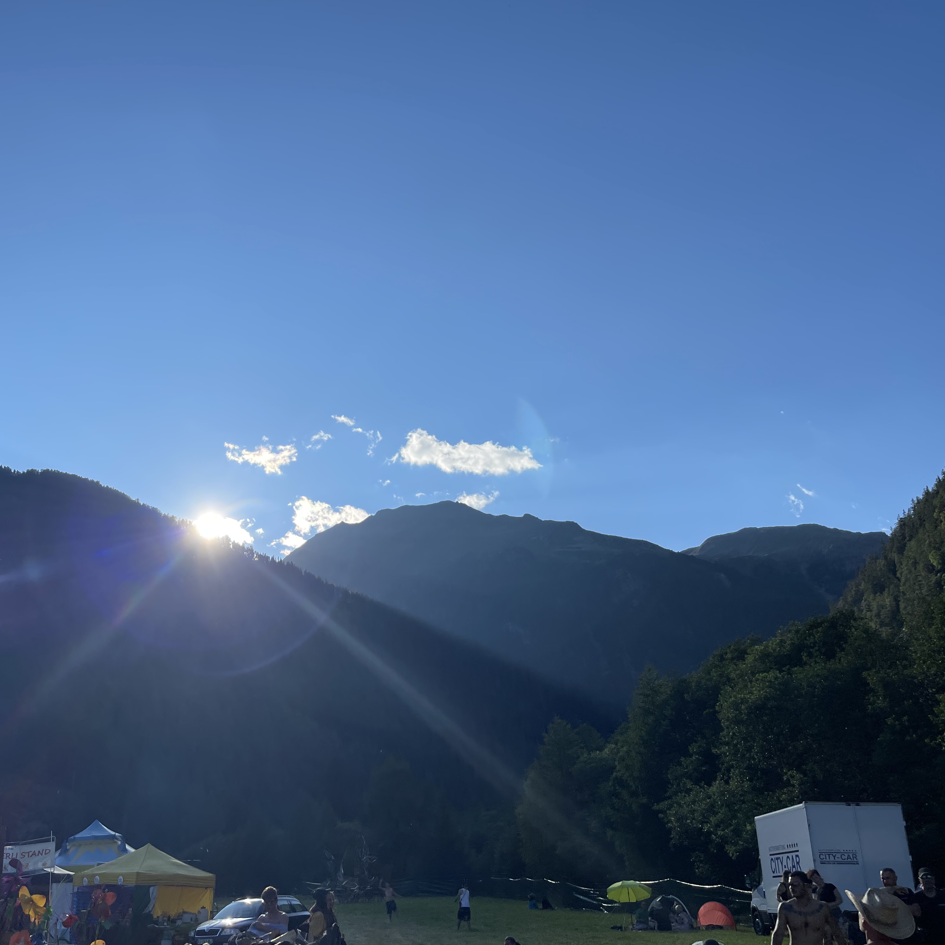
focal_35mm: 31
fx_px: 957
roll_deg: +2.7
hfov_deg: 52.1
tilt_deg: +21.5
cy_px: 470
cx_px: 370
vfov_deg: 52.5
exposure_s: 1/5128
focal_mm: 5.1
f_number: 1.6
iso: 32
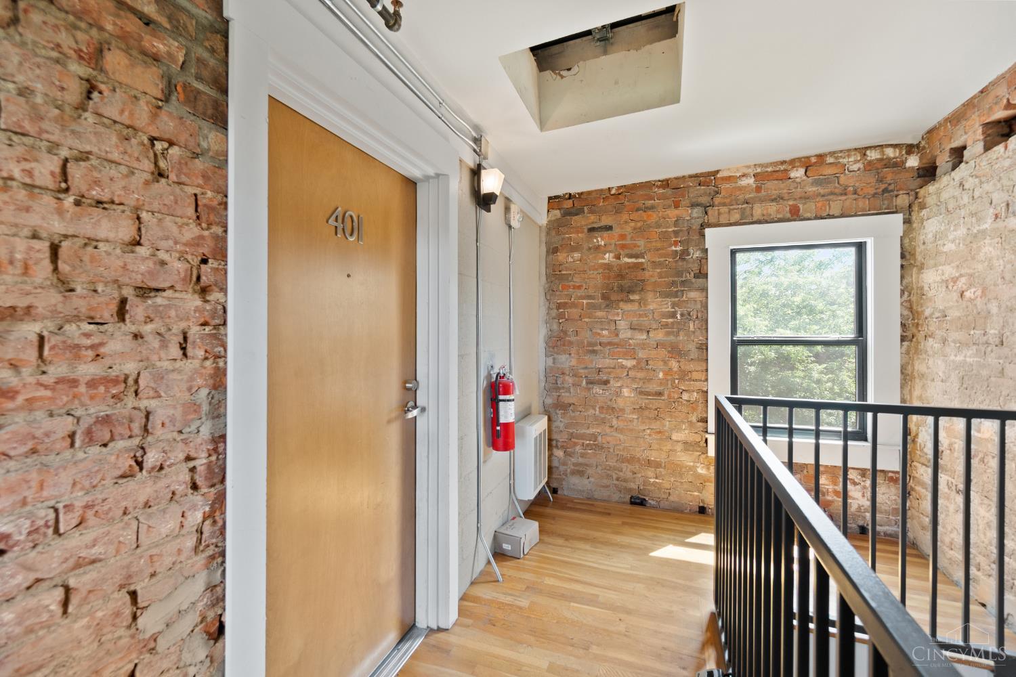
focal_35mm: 15
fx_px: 423
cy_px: 338
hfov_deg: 100.4
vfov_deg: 77.3
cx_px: 508
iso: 400
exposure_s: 1/10
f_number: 4
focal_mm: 10
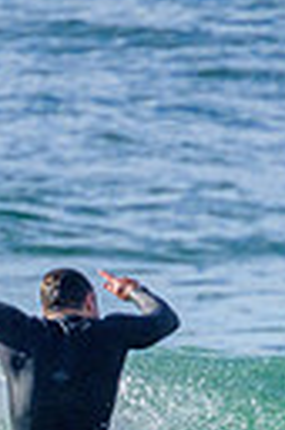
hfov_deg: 0.4
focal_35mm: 3620
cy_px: 569
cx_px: 97
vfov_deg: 0.6
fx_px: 43101
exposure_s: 1/2000
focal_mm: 800
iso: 1100
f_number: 11
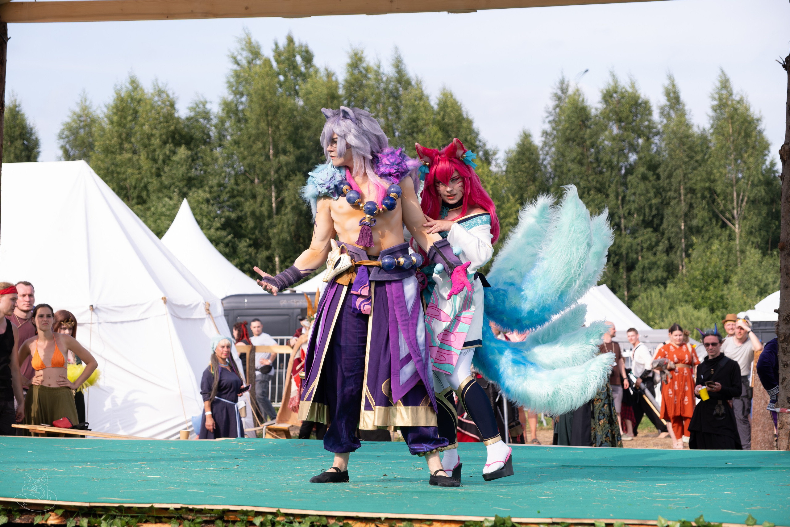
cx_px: 395
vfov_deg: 18.7
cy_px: 264
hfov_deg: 27.7
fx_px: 1602
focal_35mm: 73
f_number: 4
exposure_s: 1/1000
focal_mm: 48.5
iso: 250
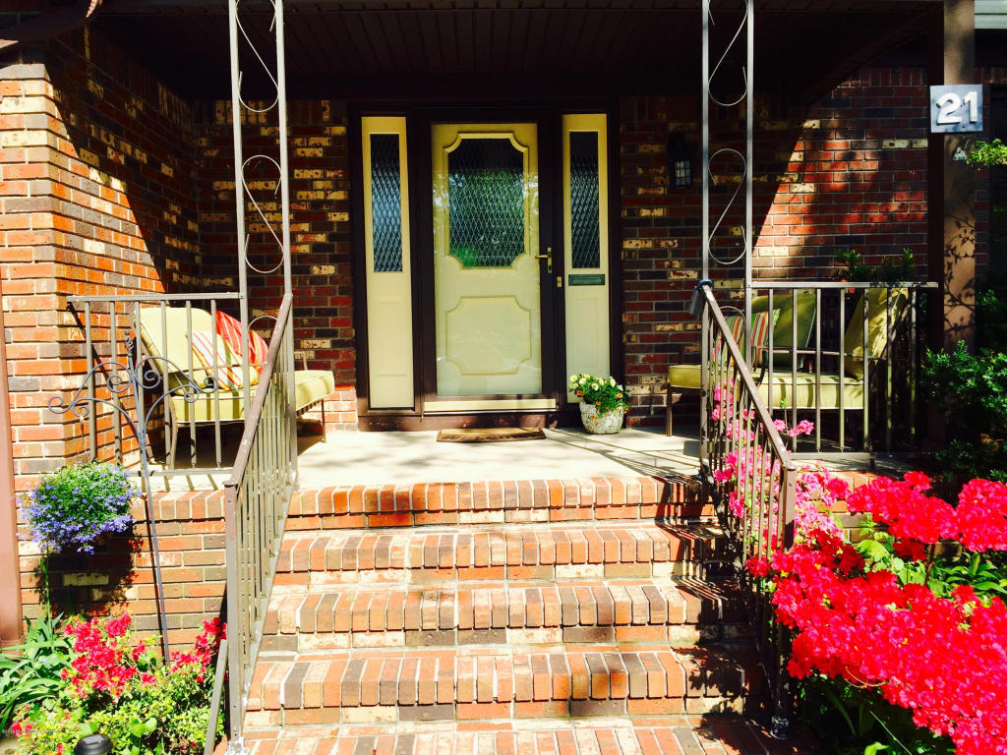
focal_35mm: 29
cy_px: 378
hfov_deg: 61.7
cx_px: 504
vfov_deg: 48.2
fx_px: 844
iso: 32
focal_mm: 4.15
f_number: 2.2
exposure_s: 1/1041
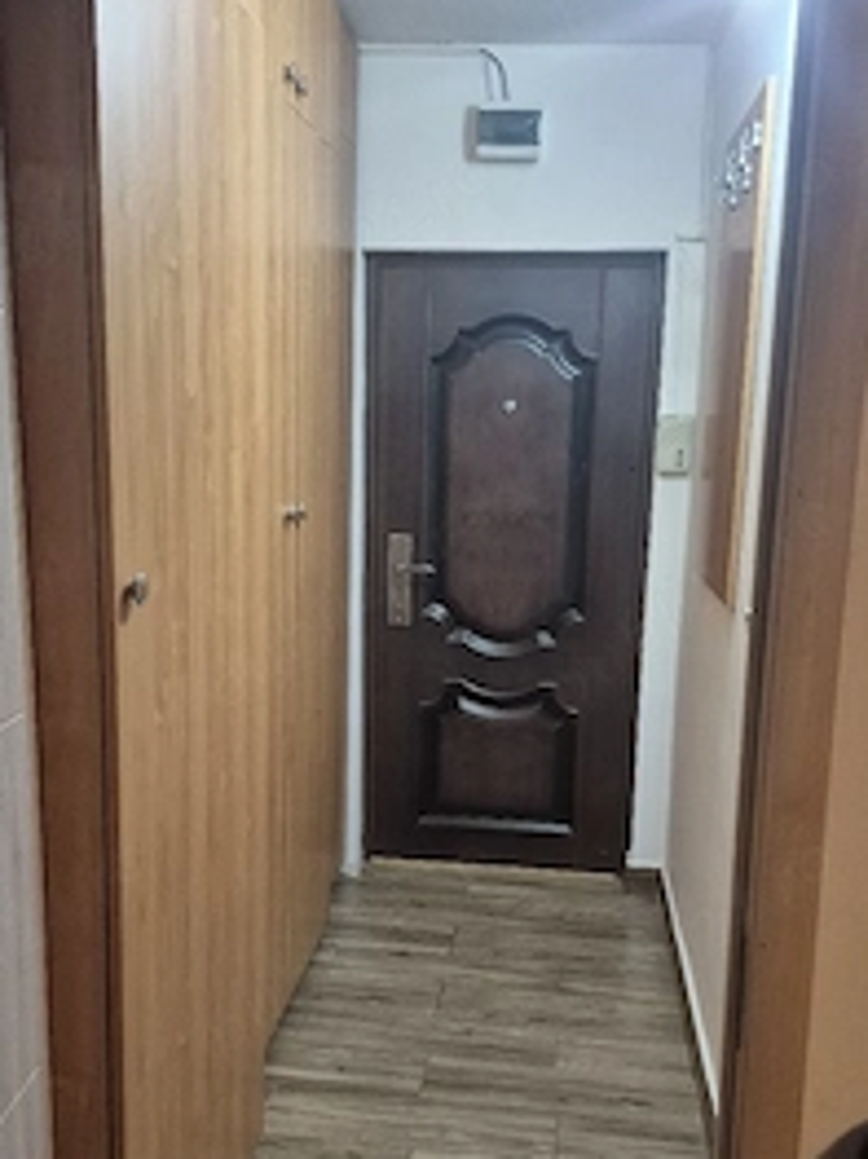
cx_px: 436
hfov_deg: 40.7
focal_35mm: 35
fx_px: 1171
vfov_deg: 52.5
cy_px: 657
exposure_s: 1/100
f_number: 1.8
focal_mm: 5.4
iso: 1000
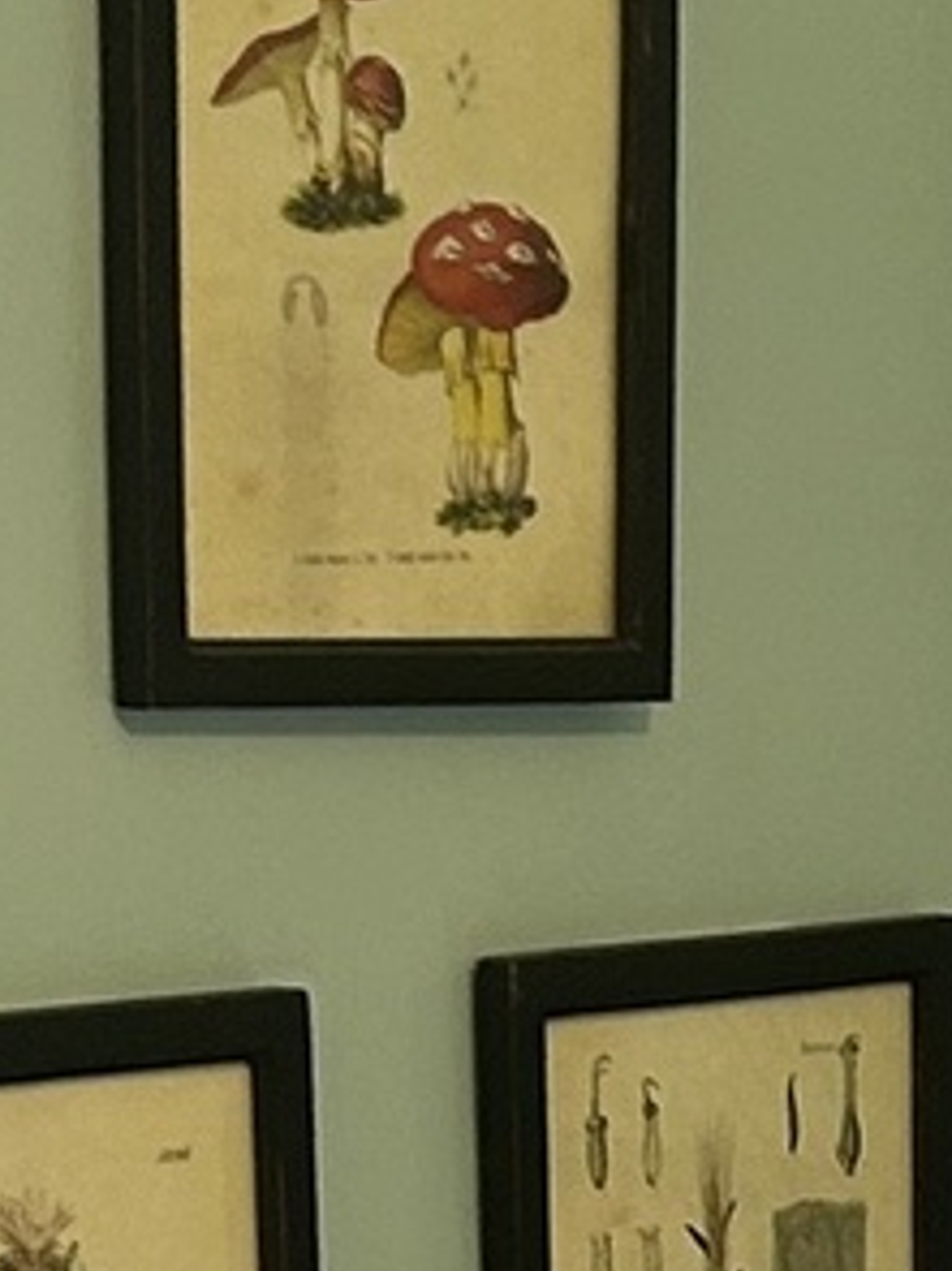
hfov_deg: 7.2
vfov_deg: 9.0
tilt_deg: -16.9
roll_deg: -1.9
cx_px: 1460
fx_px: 7449
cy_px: 2783
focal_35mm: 203
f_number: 1.5
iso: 80
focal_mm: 5.7
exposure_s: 1/60
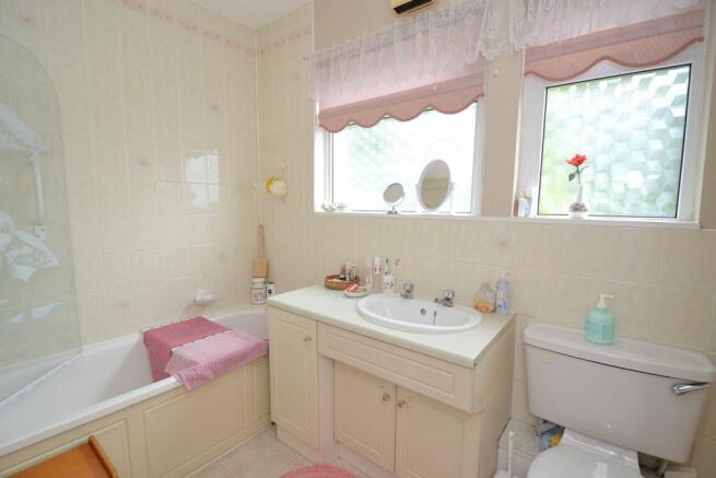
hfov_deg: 100.4
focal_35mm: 15
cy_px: 239
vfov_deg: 77.4
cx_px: 358
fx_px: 298
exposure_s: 1/60
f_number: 4
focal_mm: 10
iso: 160
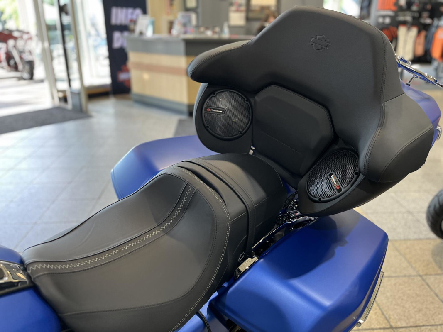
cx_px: 222
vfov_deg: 53.1
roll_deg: +0.0
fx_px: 333
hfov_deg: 67.3
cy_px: 166
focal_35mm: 26
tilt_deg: -22.4
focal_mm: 5.1
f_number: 1.6
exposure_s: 1/120
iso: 125
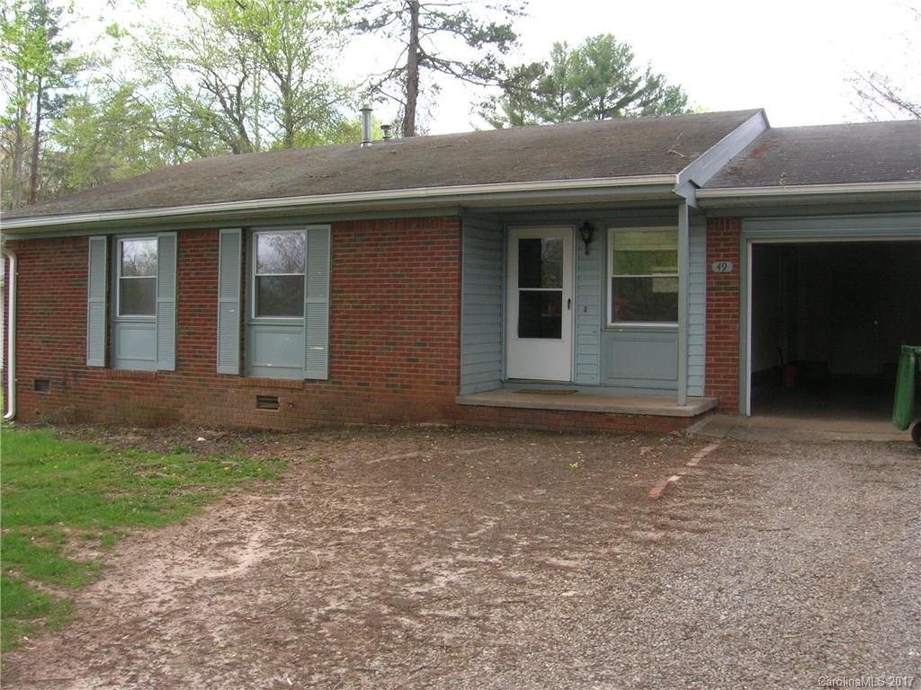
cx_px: 460
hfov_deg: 54.0
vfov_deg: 41.8
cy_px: 345
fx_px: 905
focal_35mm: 34
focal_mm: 5.7
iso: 105
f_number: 4.9
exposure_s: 1/178
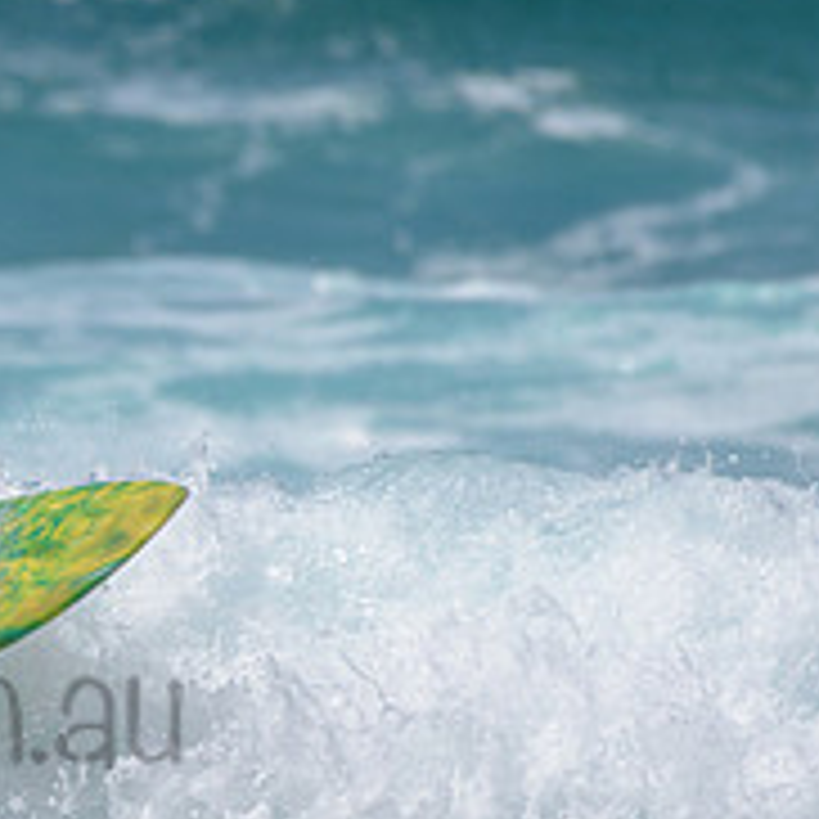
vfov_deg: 1.1
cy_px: 616
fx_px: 44649
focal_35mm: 1668
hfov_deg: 1.1
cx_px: -591
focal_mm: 500
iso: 80
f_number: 5.6
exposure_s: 1/2000
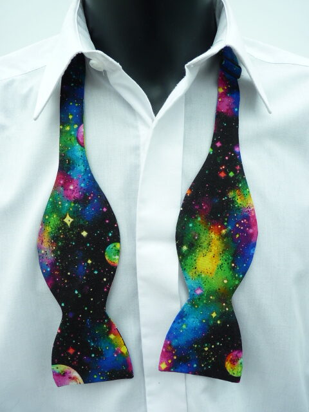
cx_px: 154
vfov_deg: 65.3
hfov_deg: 51.4
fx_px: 321
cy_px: 206
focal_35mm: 27
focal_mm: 4.8
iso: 80
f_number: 2.8
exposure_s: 1/100
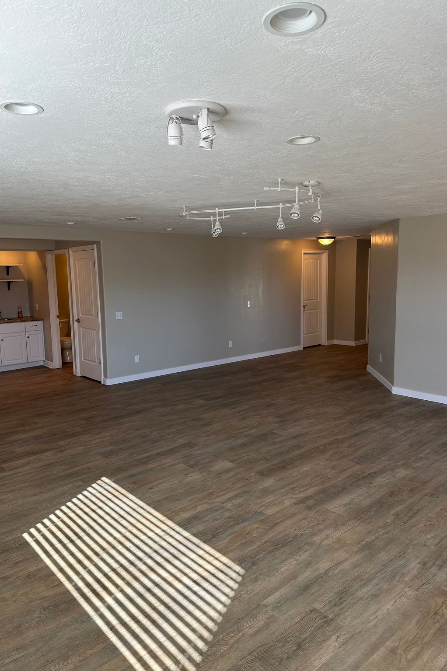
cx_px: 211
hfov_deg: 51.2
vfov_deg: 71.5
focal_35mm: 25
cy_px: 336
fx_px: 466
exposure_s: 1/328
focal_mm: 6.86
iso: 80
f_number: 1.78
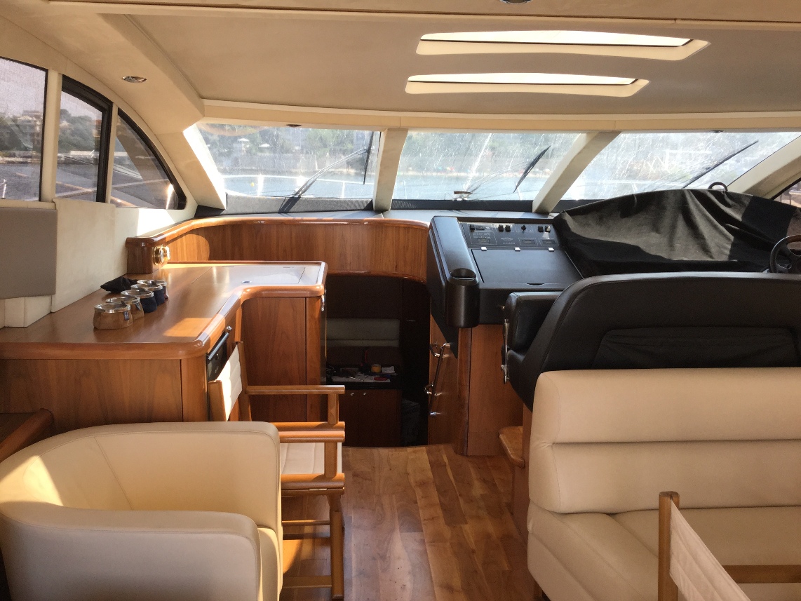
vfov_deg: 45.5
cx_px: 400
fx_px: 717
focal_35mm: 31
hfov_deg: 58.3
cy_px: 300
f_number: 2.4
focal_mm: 3.3
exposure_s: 1/120
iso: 40
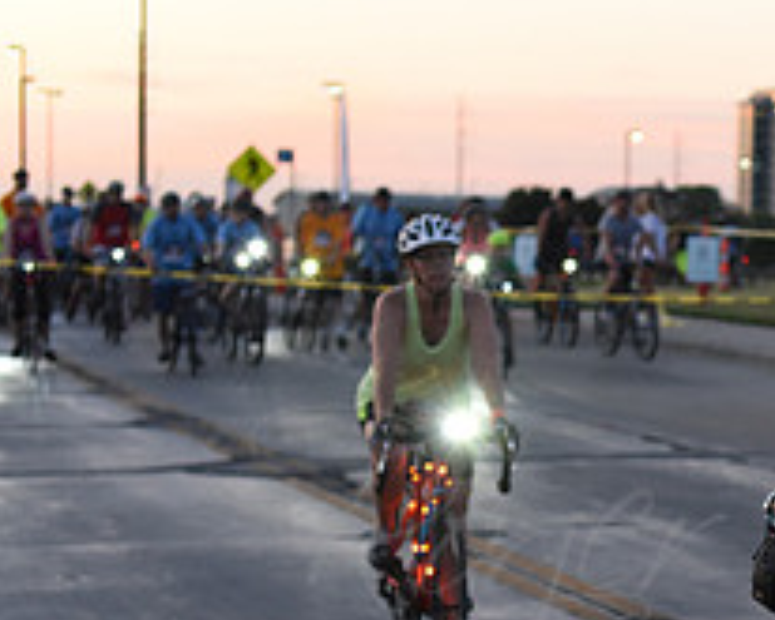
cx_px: 997
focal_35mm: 132
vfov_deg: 11.6
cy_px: 573
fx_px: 3029
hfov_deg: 14.0
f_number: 2.8
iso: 2500
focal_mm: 50
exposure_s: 1/400
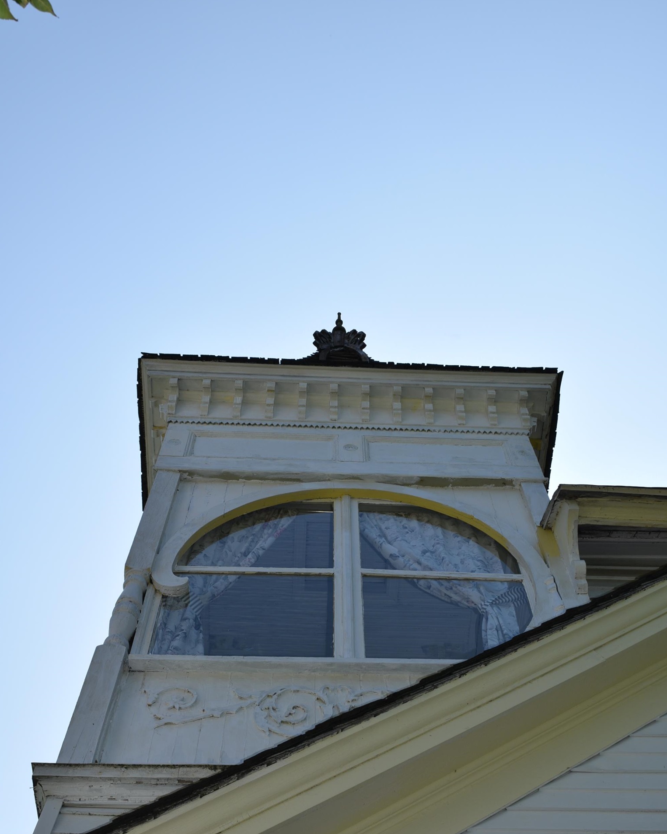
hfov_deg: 35.2
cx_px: 335
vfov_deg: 43.2
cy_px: 478
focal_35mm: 43
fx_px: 1050
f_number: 10
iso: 100
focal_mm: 25
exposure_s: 1/200
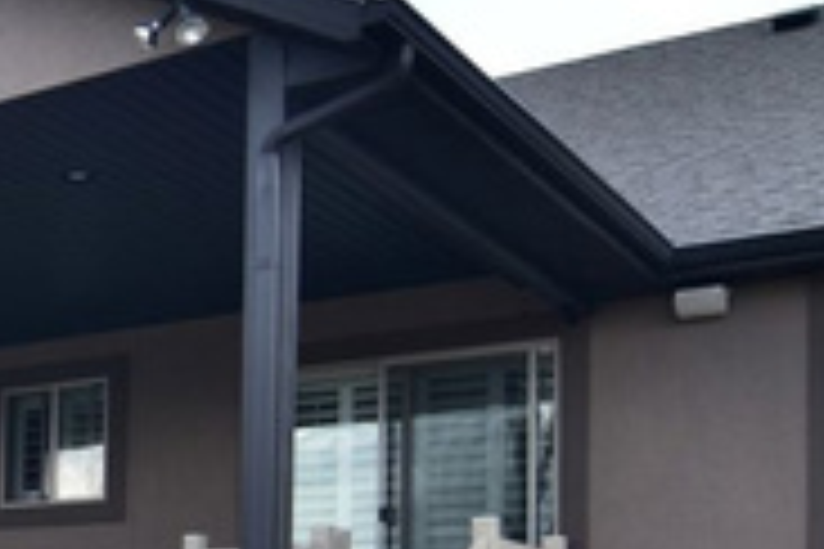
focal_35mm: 63
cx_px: -270
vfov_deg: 20.5
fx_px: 1442
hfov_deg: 26.6
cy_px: 608
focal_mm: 12
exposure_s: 1/200
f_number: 5.6
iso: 100
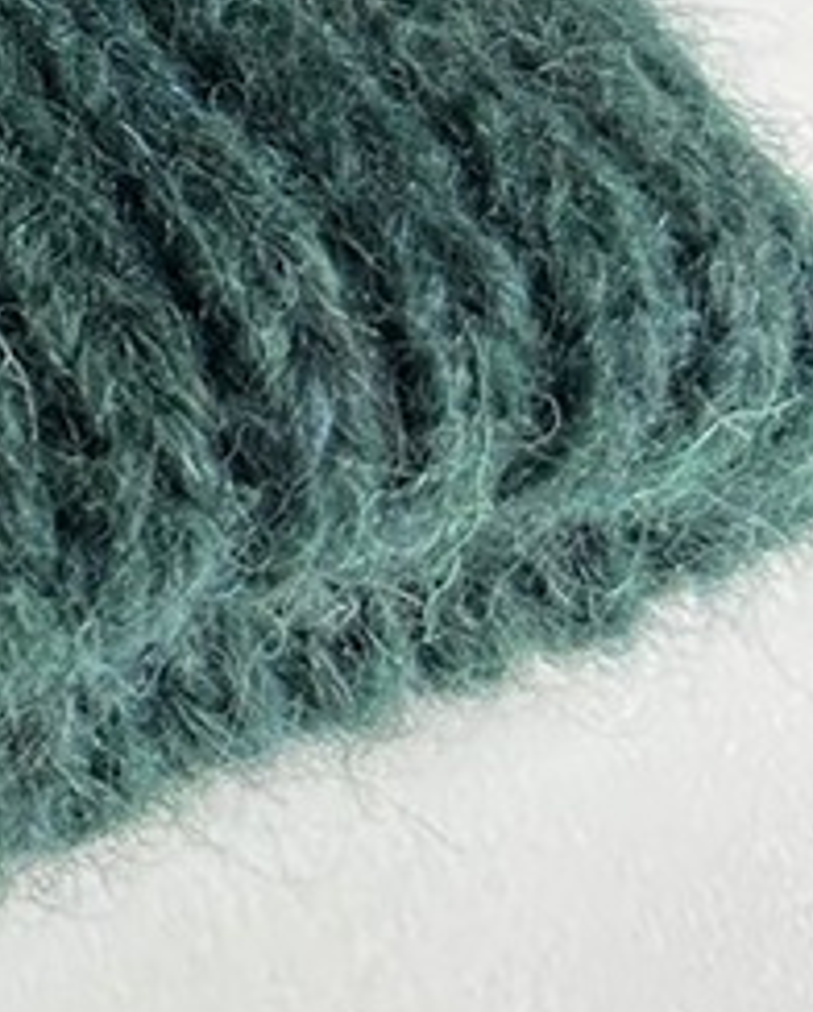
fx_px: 3450
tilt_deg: -54.1
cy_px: -456
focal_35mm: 115
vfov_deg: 15.5
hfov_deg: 11.7
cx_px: -937
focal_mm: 6.86
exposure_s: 1/60
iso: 320
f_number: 1.78
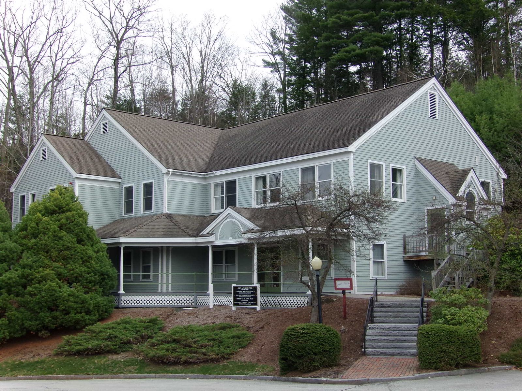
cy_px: 196
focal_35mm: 49
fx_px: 739
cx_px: 261
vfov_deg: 29.7
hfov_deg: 38.9
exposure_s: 1/110
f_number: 8.93
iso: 100
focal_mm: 8.7
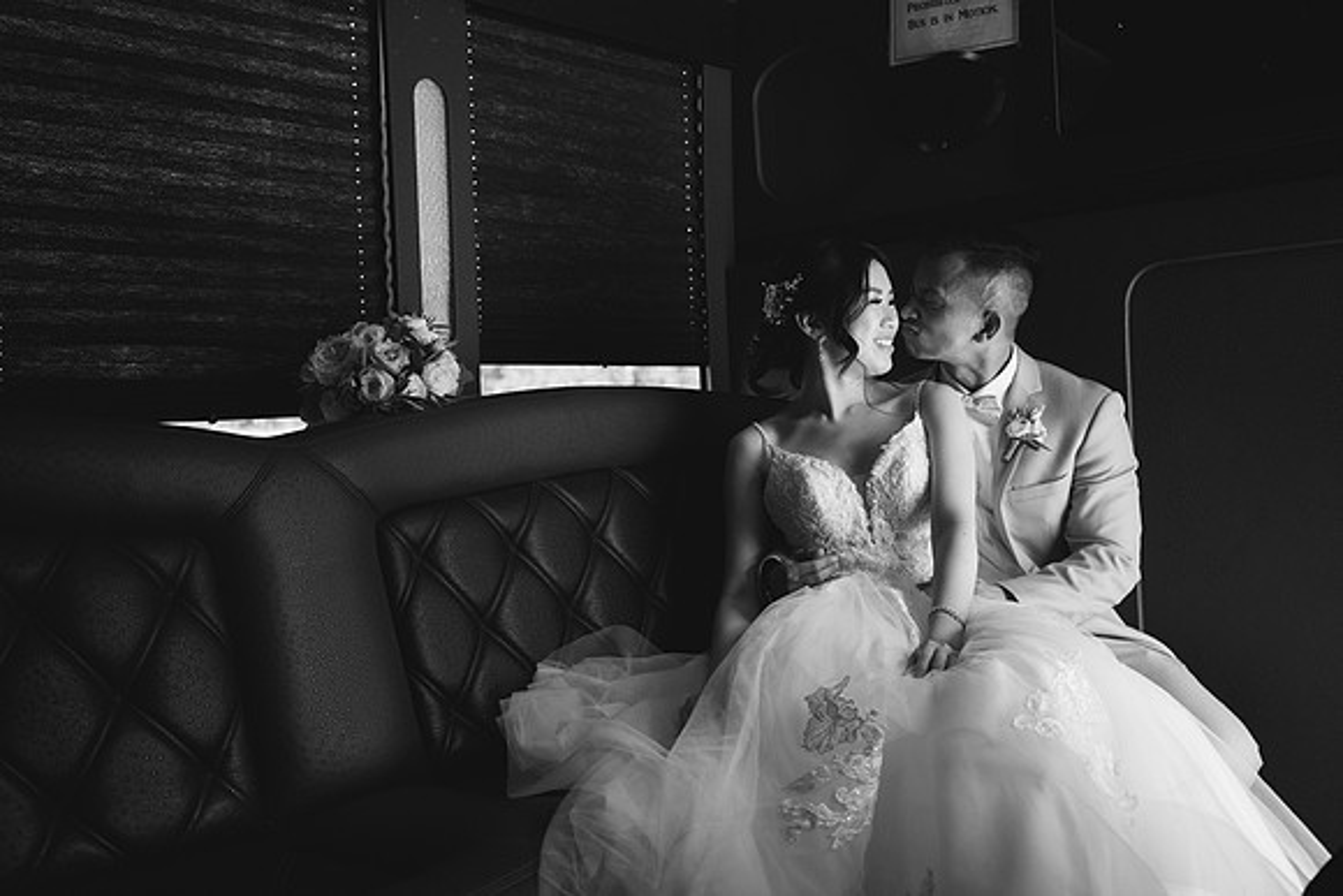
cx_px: 672
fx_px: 1306
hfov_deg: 54.4
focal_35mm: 35
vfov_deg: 37.9
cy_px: 448
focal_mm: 35
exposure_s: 1/200
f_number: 3.2
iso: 500
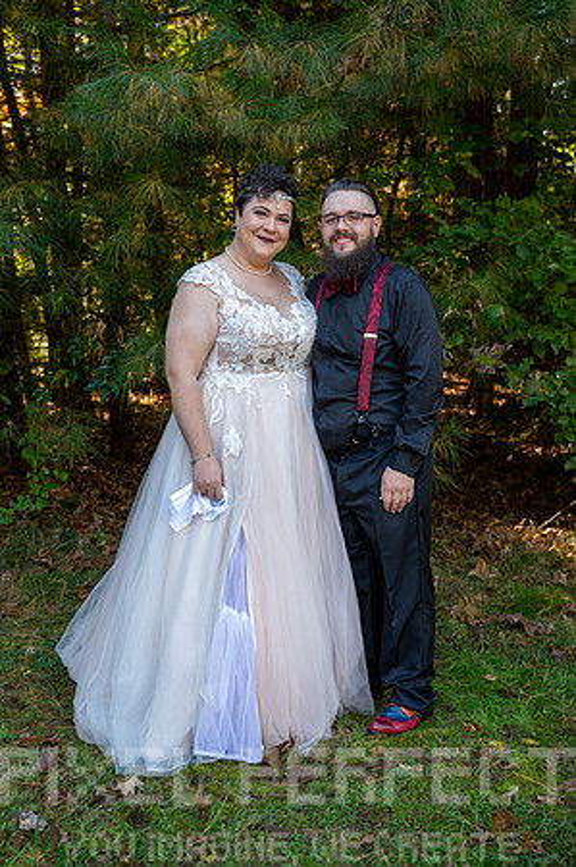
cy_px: 434
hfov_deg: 32.6
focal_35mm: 41
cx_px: 288
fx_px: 986
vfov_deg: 47.5
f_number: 4.5
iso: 800
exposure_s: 1/200
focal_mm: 41
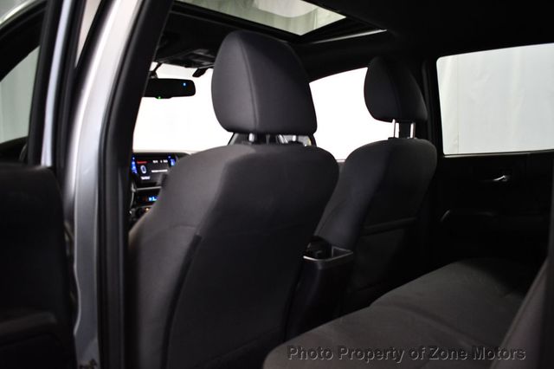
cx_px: 277
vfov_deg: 38.8
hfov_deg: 55.8
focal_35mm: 34
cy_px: 184
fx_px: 523
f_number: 3.8
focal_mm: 23
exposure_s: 1/100
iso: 3200
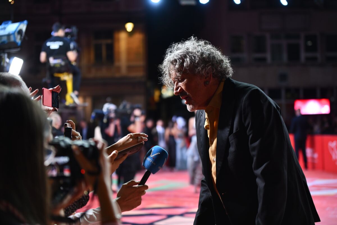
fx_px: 655
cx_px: 168
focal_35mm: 70
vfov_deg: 19.5
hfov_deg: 28.8
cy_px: 112
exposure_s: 1/500
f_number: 2.8
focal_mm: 70
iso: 1000
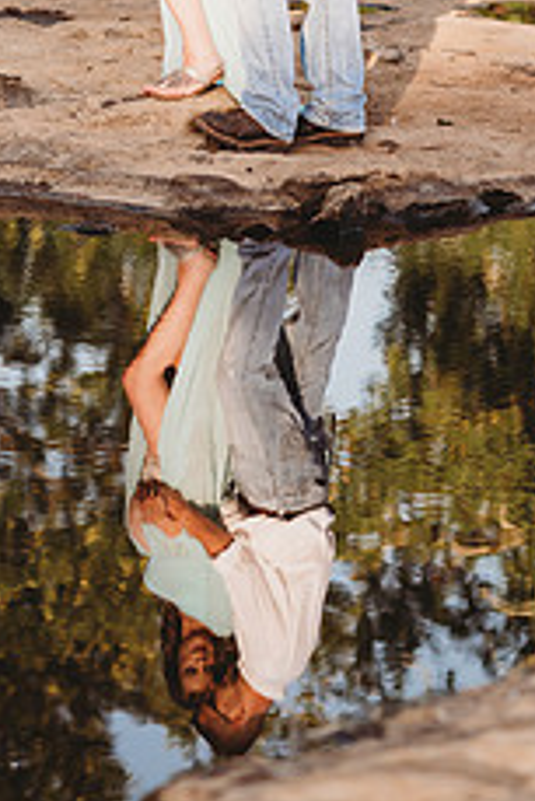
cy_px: 56
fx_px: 3717
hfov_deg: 8.2
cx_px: 266
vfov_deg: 12.2
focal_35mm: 167
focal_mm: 85
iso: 160
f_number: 2.5
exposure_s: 1/1000
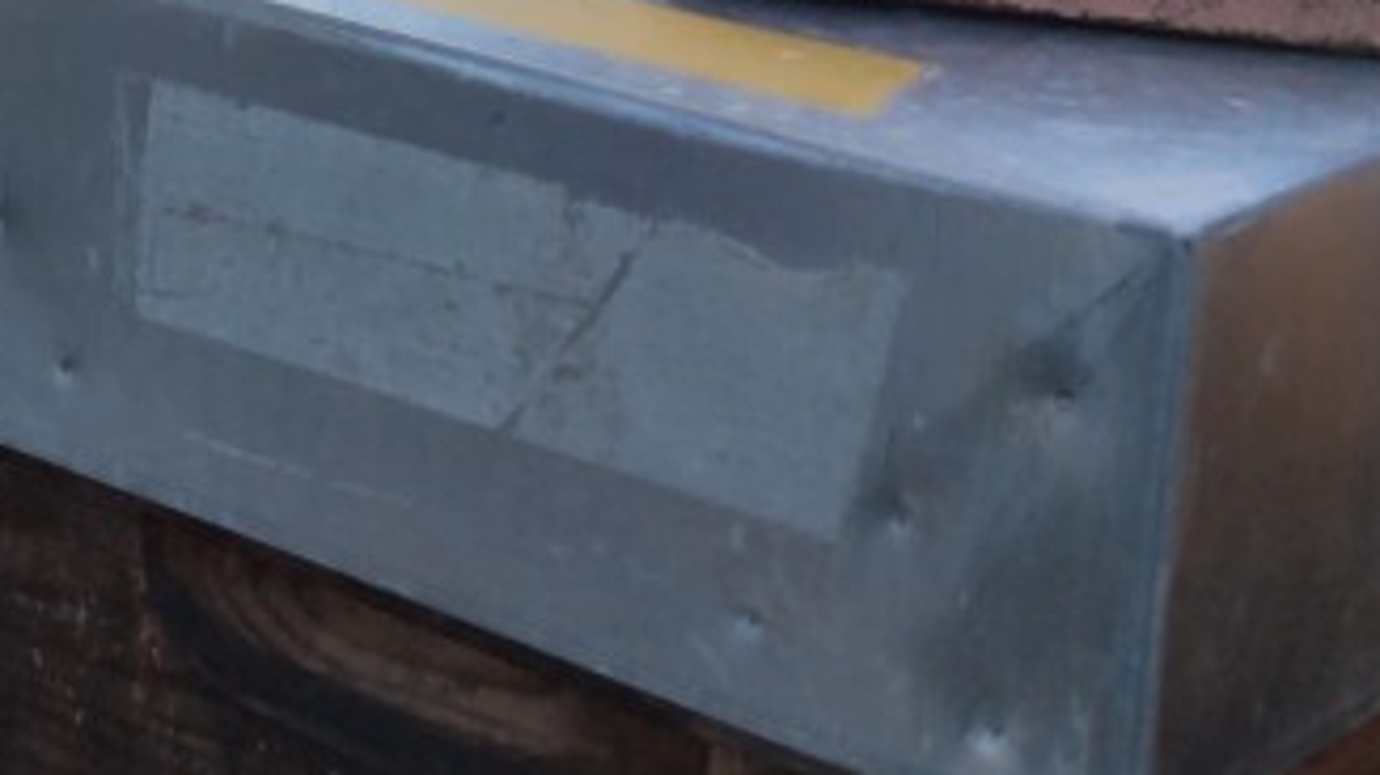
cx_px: -368
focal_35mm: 89
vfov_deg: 12.4
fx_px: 3255
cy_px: -606
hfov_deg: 21.8
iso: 112
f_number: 1.75
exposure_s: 1/950
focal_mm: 4.77
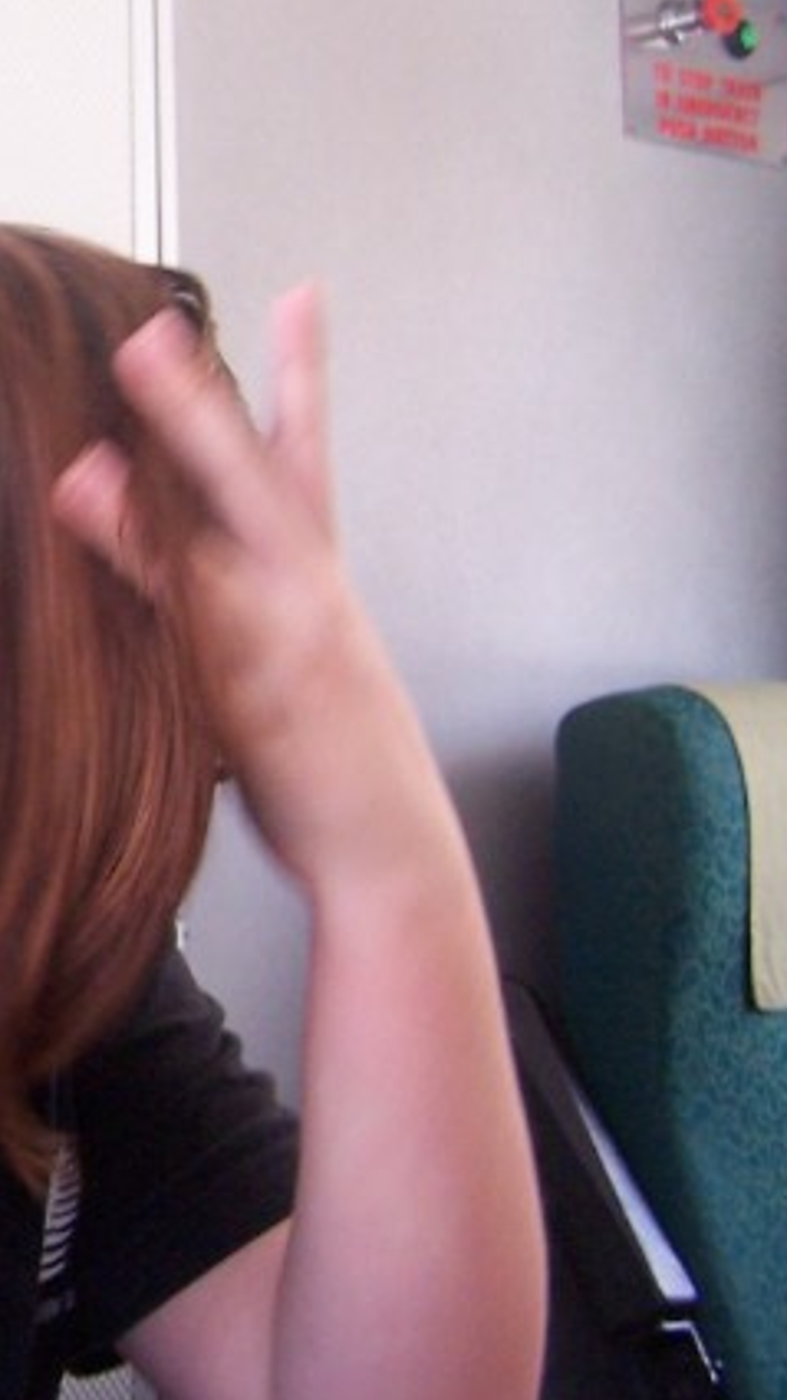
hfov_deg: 14.2
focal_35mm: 78
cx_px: -477
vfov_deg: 27.1
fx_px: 2894
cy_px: 550
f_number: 2.8
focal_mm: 6.3
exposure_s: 1/30
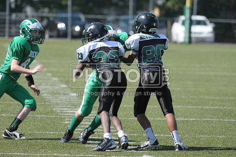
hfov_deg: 5.7
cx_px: 118
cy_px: 78
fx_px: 2357
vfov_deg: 3.8
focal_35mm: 360
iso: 640
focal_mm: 240
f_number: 4
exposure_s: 1/3200
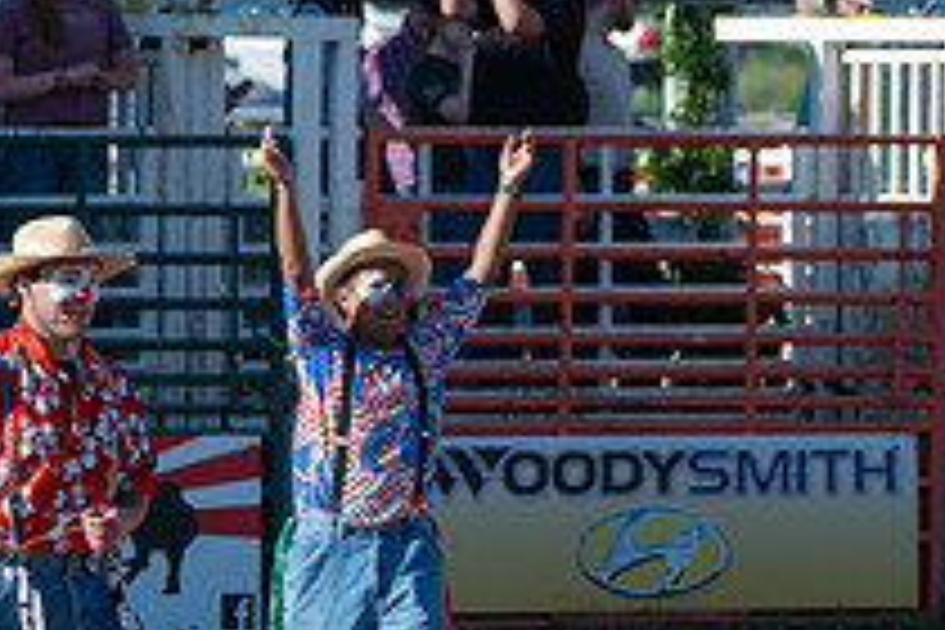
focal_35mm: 582
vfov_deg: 2.4
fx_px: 15276
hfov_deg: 3.5
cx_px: 104
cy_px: 423
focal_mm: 200
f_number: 5.6
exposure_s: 1/640
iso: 160
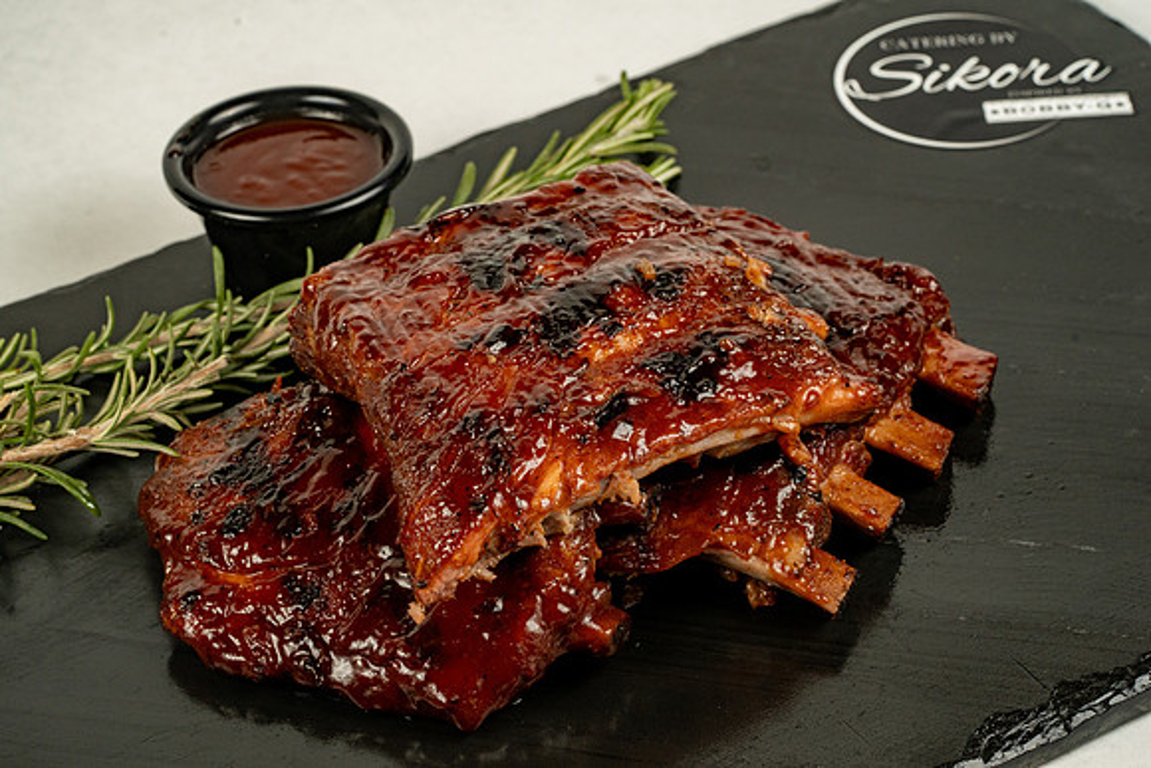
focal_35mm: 95
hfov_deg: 21.4
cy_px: 361
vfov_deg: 14.4
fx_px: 3049
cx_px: 541
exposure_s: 1/200
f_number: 11
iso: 800
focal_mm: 90
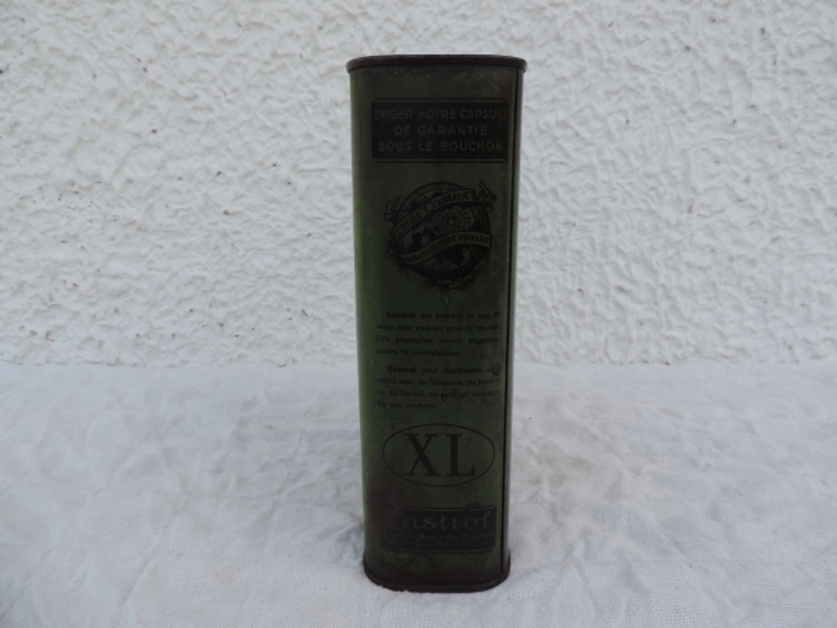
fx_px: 580
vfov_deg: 56.8
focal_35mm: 24
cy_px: 314
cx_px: 418
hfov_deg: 71.6
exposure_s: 1/400
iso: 80
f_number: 3
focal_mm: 4.3
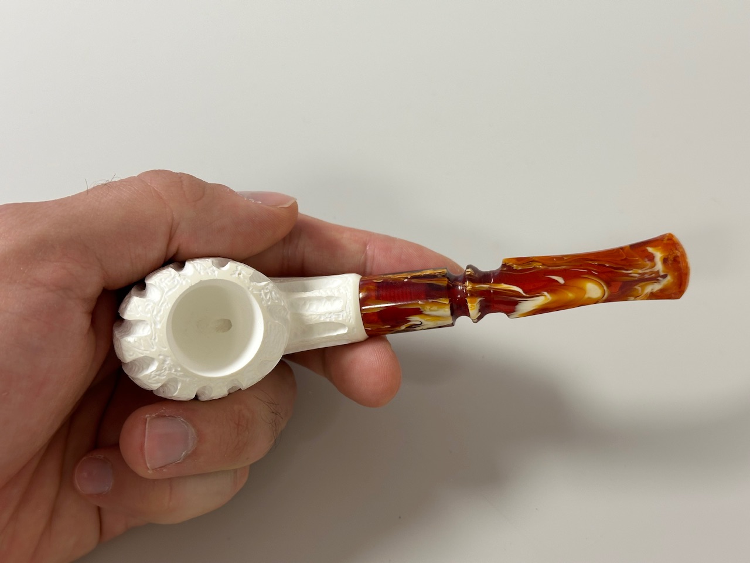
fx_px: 1040
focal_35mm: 48
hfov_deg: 39.7
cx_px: 375
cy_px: 282
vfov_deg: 30.3
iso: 64
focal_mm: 6.86
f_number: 1.78
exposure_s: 1/50
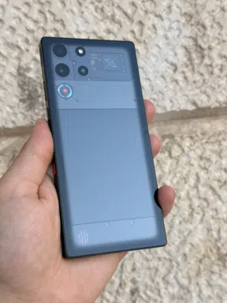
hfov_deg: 29.1
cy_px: 156
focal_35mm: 50
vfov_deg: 38.2
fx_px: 437
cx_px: 112
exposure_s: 1/182
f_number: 1.78
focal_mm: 6.76
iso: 50
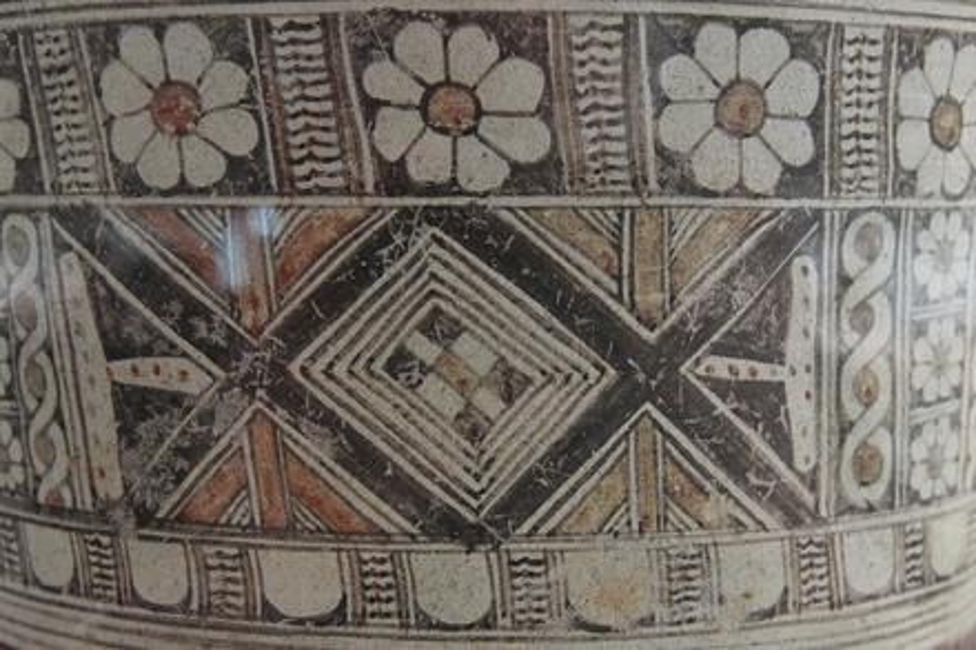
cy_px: 325
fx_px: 1951
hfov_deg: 28.1
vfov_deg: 18.9
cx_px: 488
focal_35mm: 72
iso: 8000
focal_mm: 48
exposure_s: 1/125
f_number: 4.5
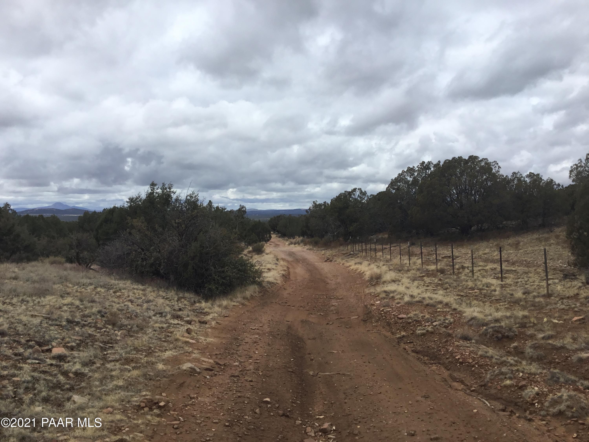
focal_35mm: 31
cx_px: 294
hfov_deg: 58.4
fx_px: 527
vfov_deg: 45.4
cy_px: 221
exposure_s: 1/1181
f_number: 2.4
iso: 25
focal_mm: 3.3
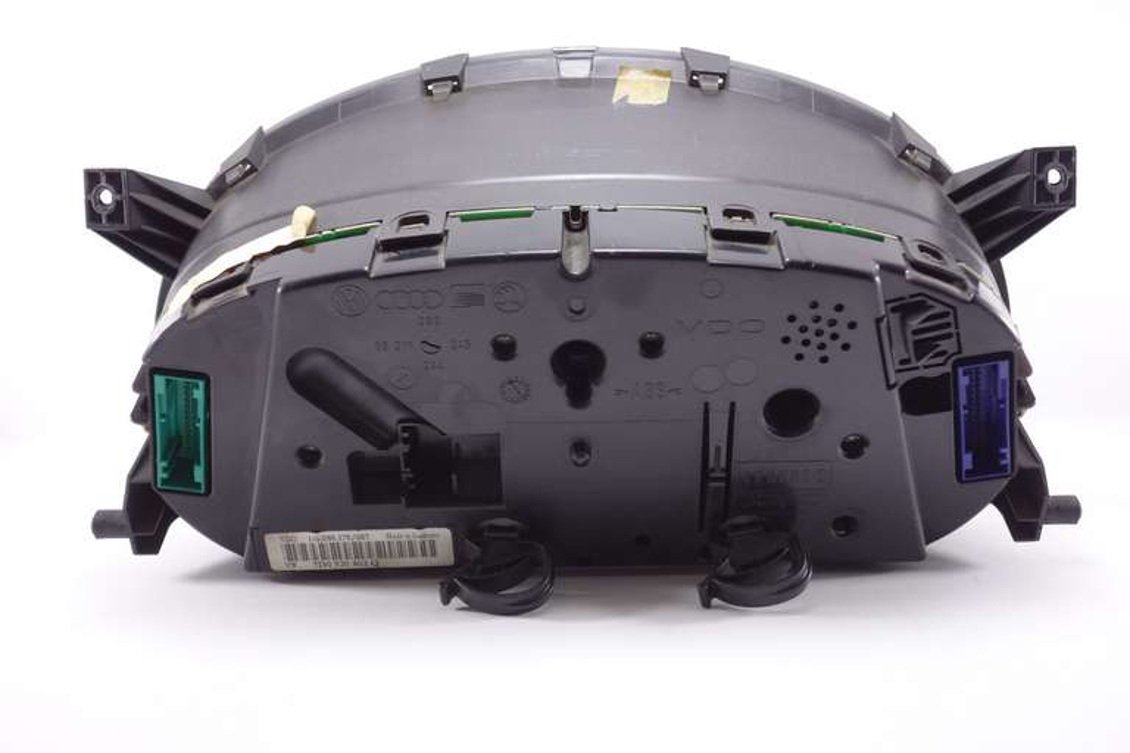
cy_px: 376
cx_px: 565
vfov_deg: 32.6
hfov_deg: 47.4
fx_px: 1287
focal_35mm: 41
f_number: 2.8
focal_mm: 15.28
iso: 250
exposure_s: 1/50
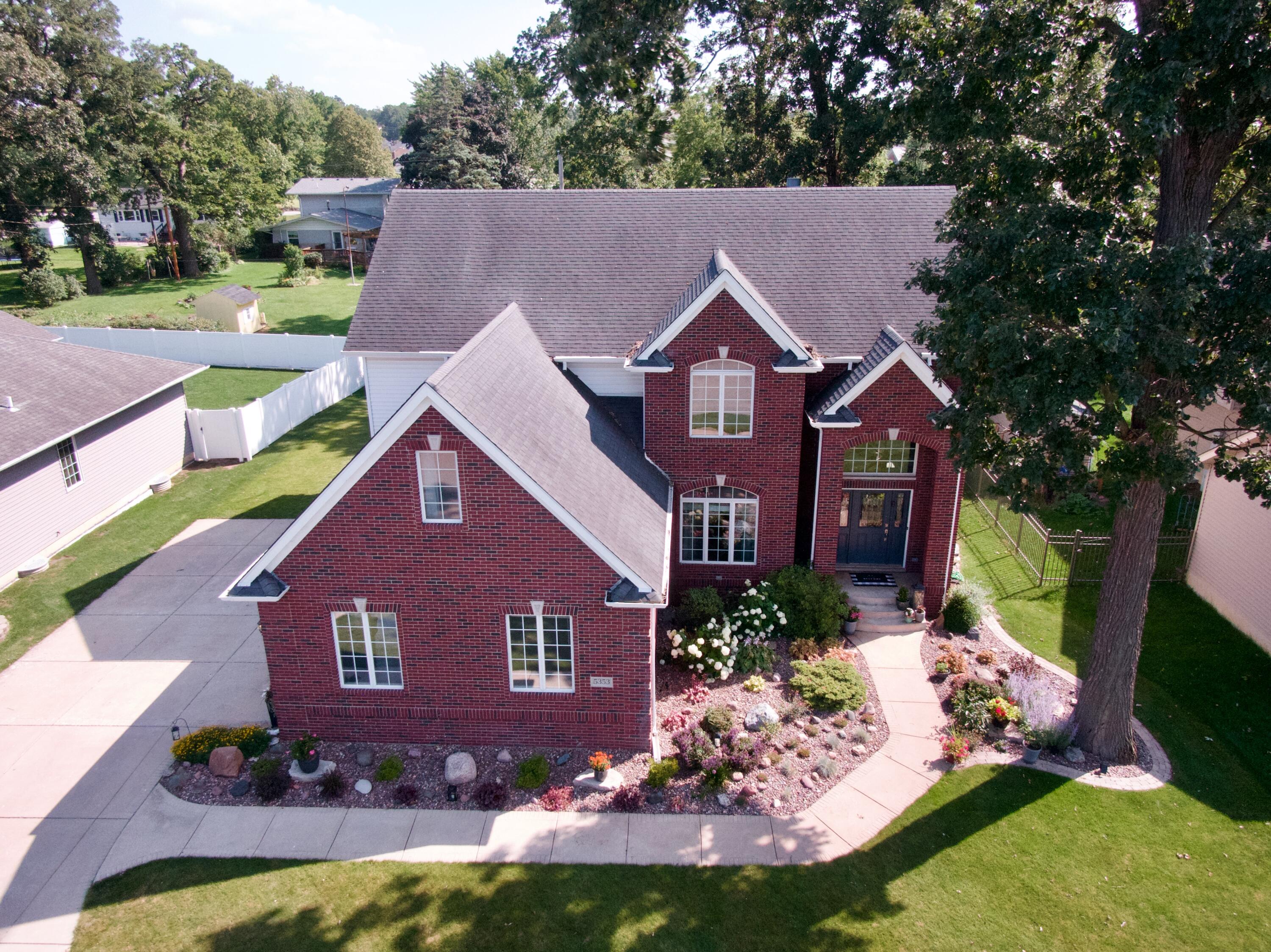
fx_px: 881
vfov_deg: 56.8
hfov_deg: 71.6
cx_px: 636
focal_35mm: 24
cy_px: 476
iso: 400
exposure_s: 1/15
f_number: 2.8
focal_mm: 4.39
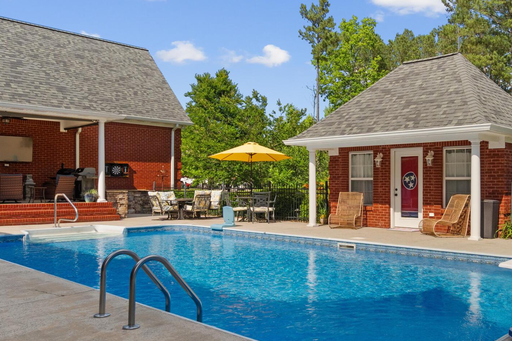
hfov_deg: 54.9
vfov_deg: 38.9
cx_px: 331
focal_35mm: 34
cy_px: 176
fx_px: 483
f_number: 8
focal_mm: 16
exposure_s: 1/500
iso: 400
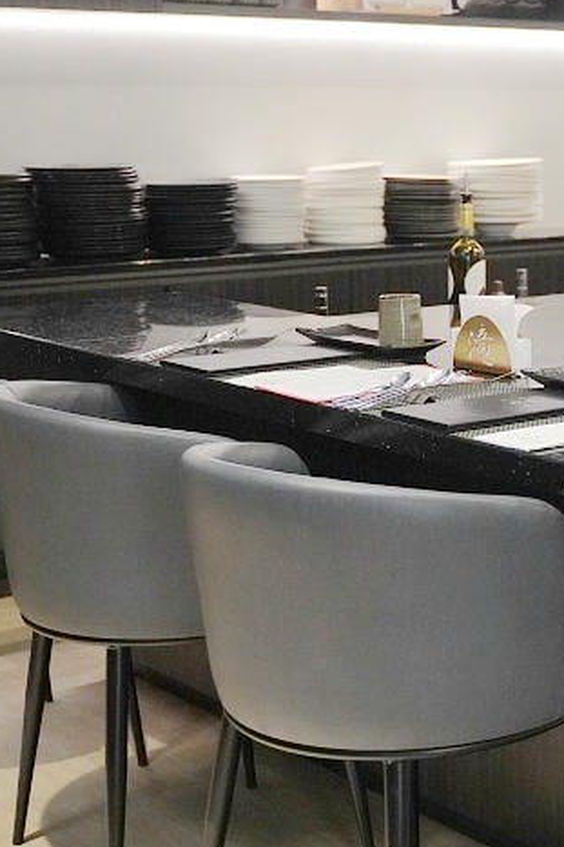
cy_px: 424
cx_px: 762
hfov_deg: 17.6
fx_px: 1693
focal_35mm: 72
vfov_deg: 28.1
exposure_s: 1/160
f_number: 2.8
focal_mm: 28
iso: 4000
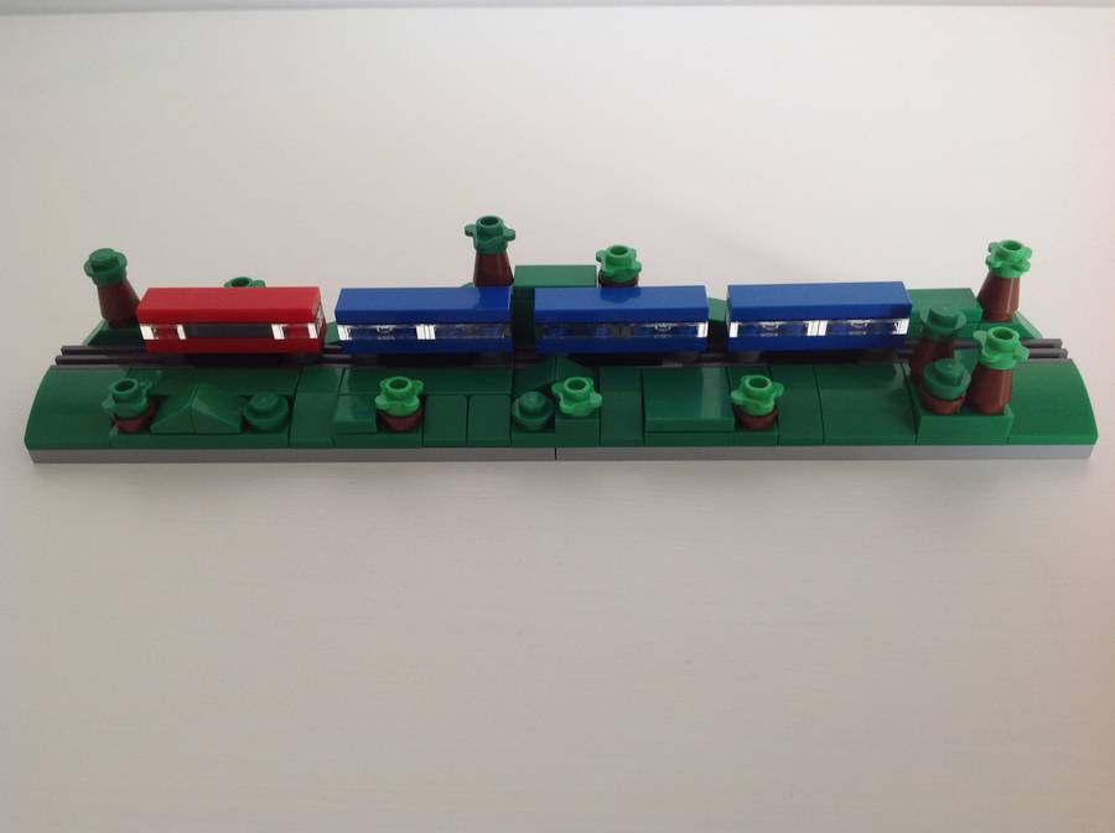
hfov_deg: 52.7
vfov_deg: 40.6
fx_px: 1126
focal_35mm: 35
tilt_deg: -38.7
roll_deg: -0.9
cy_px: 416
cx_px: 558
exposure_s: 1/40
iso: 50
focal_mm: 4.28
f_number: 2.4
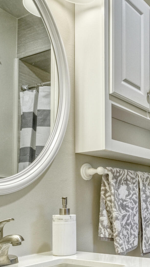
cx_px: 166
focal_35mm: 40
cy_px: 202
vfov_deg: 48.4
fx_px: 283
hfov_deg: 27.2
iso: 500
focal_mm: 13
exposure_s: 1/30
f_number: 4
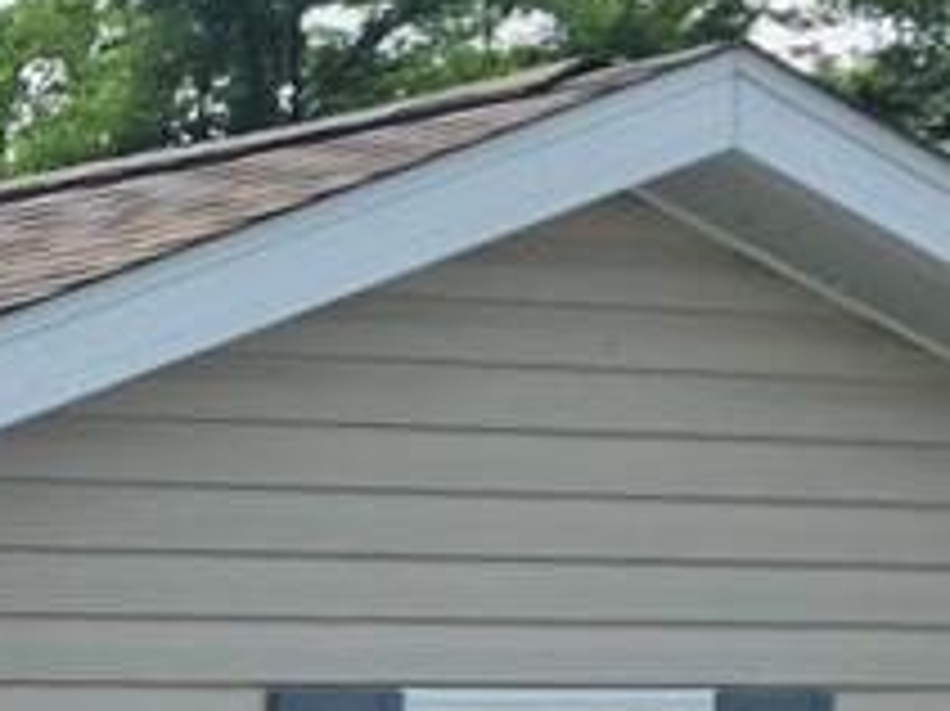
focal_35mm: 157
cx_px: -1571
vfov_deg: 9.3
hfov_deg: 10.3
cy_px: 963
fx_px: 4306
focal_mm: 6.3
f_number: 1.7
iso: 80
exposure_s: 1/6809
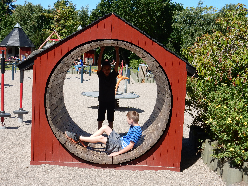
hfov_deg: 32.2
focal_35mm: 60
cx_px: 124
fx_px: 430
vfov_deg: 24.4
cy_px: 93
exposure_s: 1/800
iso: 125
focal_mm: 10.7
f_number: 4.5
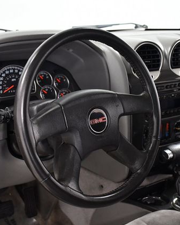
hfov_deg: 23.9
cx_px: 90
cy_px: 113
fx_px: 426
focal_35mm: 64
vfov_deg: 29.6
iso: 1250
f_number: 4
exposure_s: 1/125
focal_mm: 30
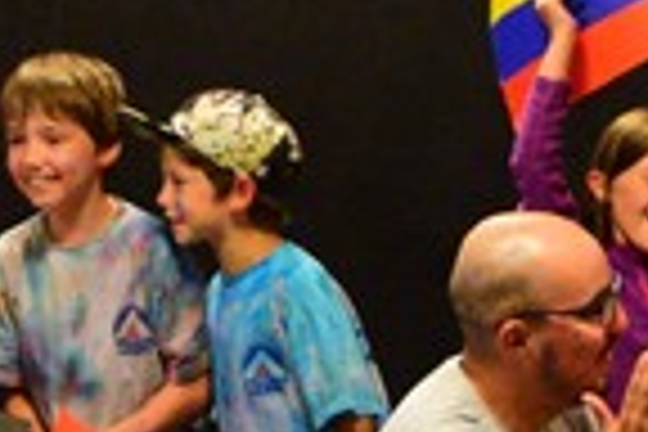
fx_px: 6724
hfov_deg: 5.5
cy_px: 209
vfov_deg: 3.7
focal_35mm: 374
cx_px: 32
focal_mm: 35
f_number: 1.8
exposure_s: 1/250
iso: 3200
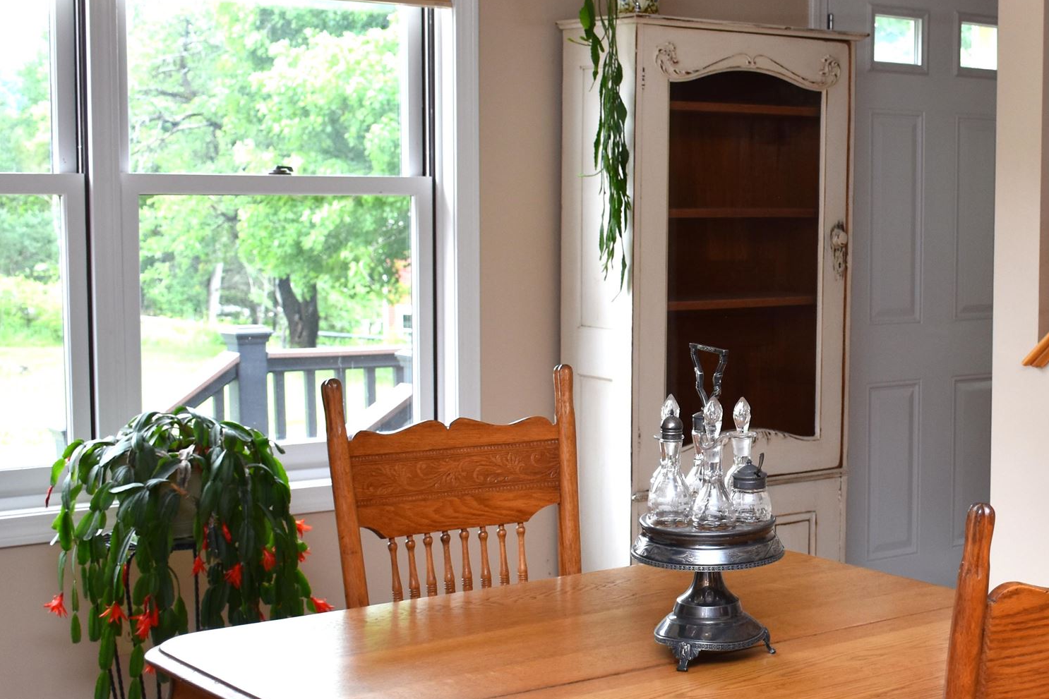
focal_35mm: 62
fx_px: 1807
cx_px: 892
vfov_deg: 21.9
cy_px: 341
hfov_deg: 31.2
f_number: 4
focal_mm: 20
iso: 320
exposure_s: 1/60
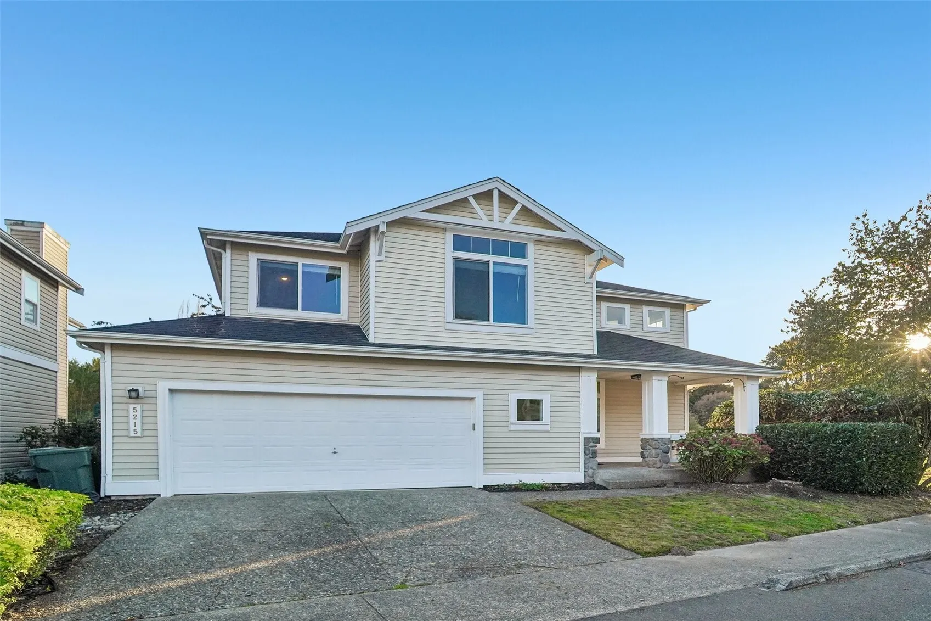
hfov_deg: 96.7
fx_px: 414
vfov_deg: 73.7
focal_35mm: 16
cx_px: 466
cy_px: 310
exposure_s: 1/640
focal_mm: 16
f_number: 8
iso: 1600
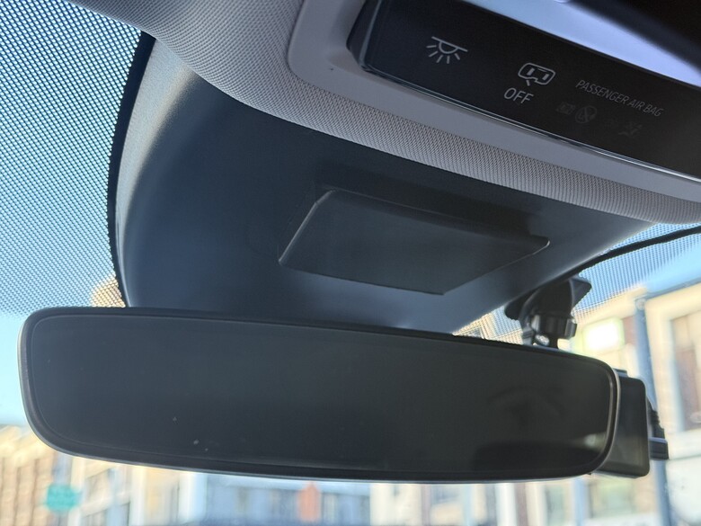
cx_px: 350
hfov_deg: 39.7
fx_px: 972
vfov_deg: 30.3
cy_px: 263
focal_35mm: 48
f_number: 1.78
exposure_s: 1/40
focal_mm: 6.76
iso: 320
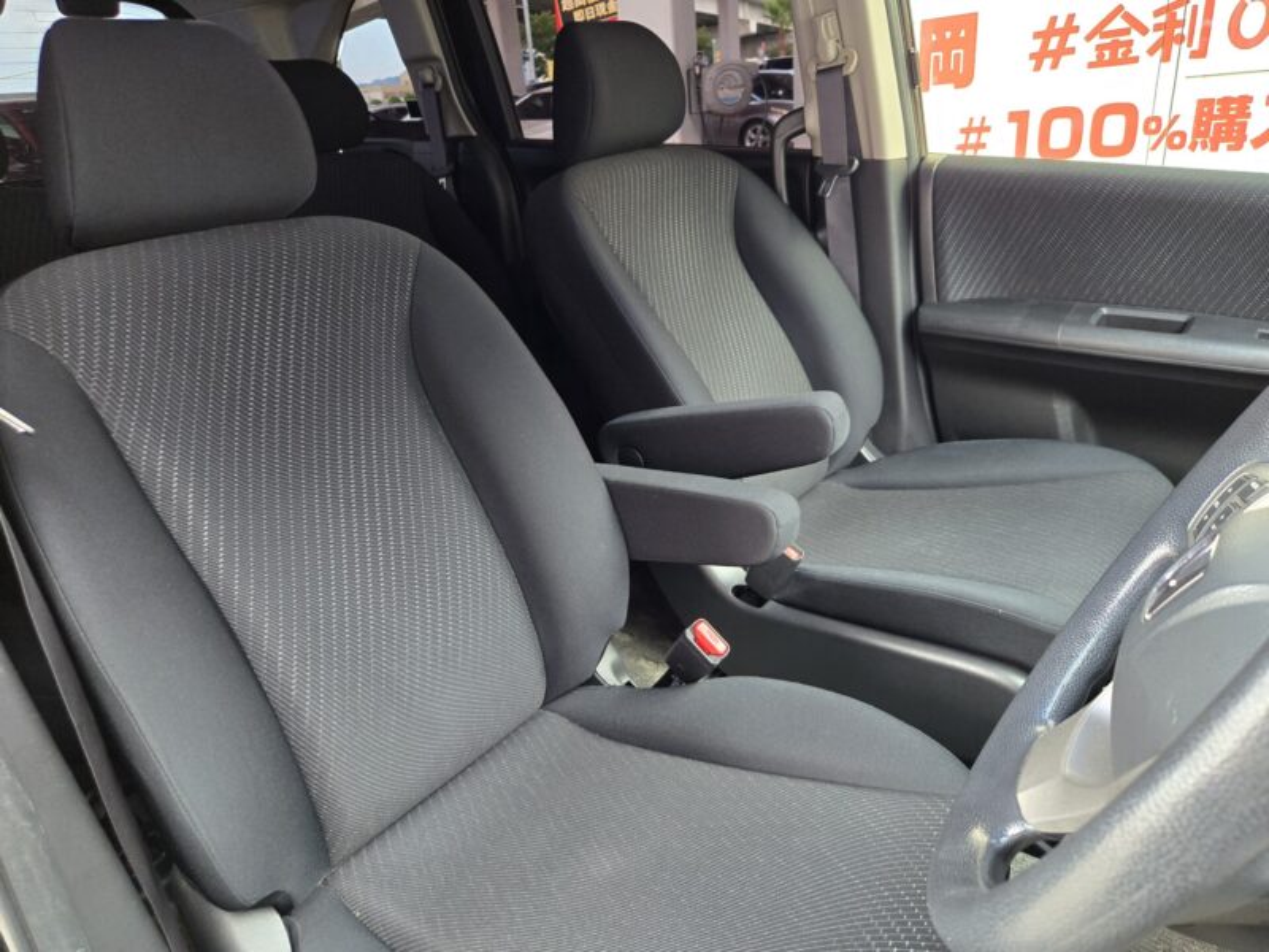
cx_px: 634
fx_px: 843
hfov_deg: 73.9
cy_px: 476
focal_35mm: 23
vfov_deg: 58.9
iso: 320
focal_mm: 5.4
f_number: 1.8
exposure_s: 1/100
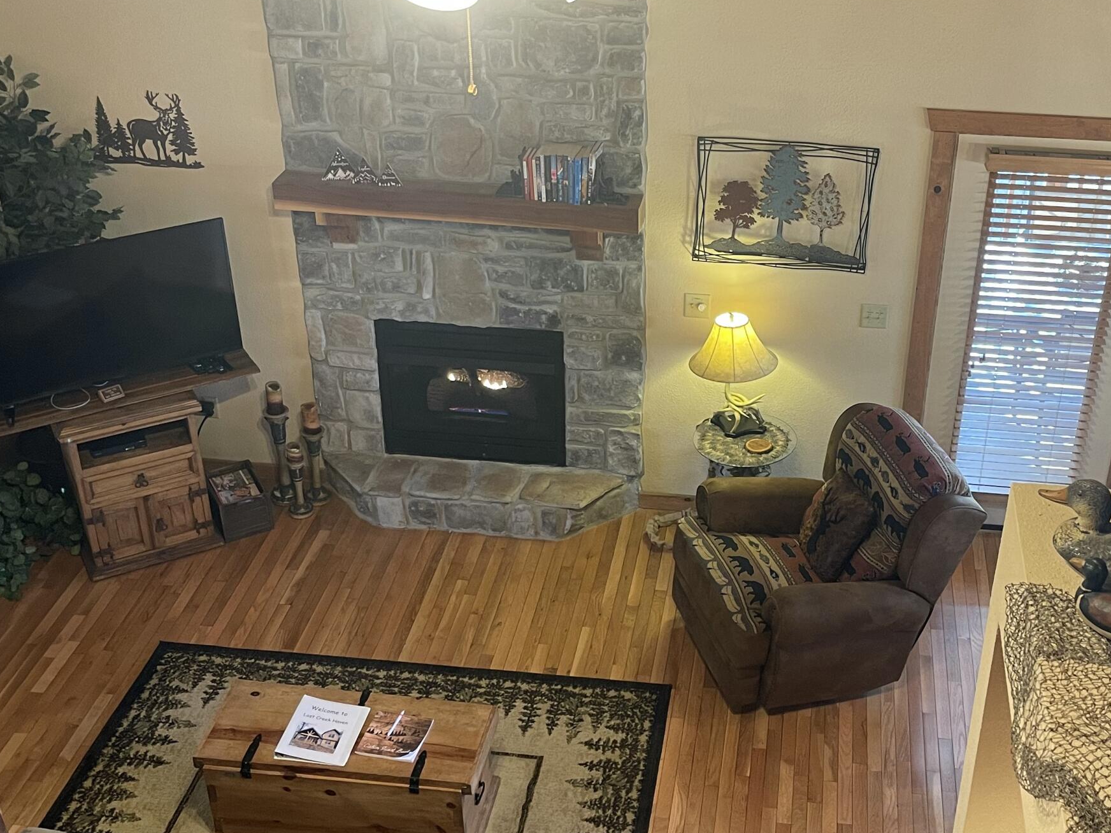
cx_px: 696
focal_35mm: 43
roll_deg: -1.8
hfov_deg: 43.5
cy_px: 412
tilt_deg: -31.3
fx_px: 1380
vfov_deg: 33.6
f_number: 1.6
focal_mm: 5.1
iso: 200
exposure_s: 1/60
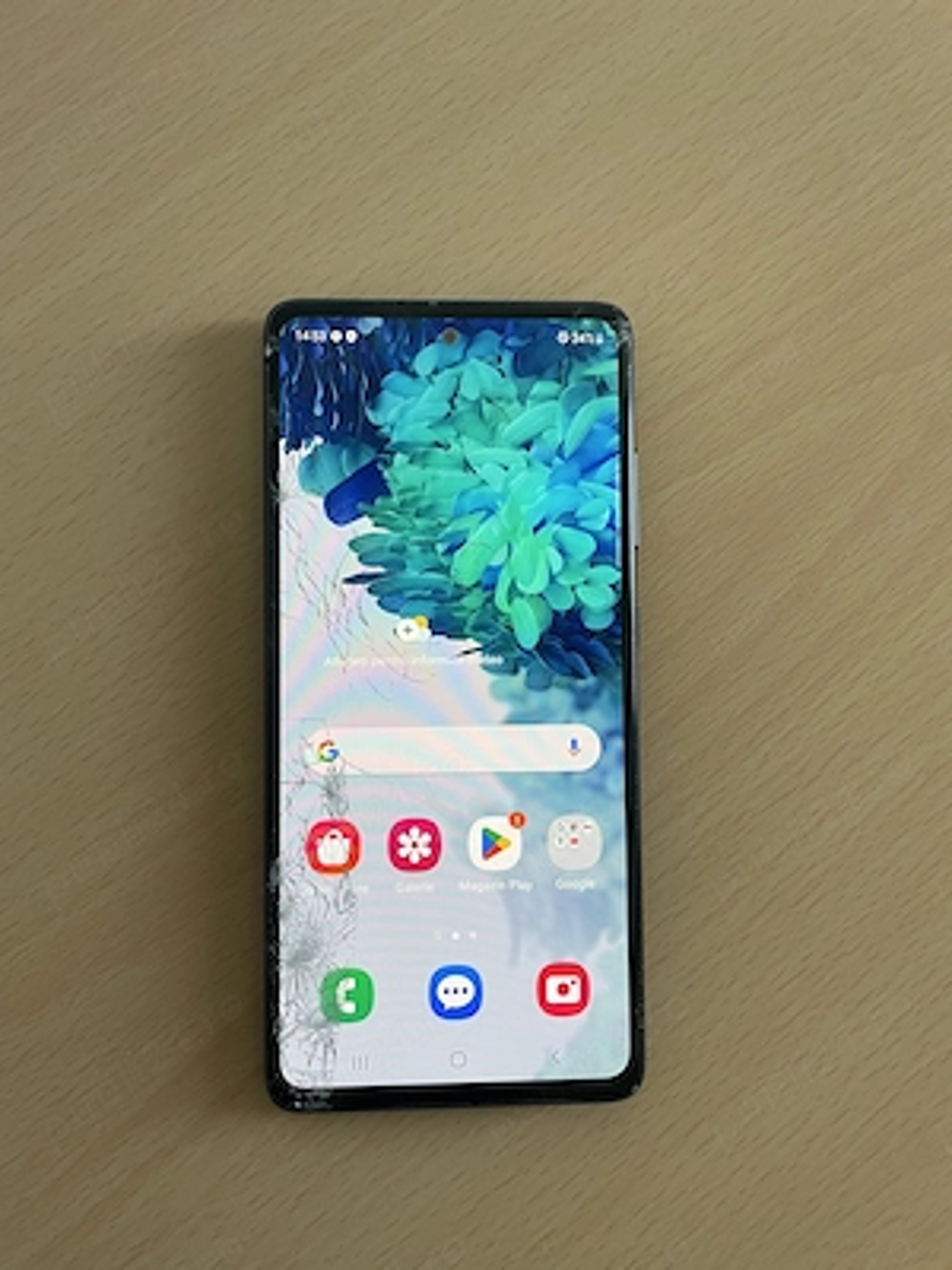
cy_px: 635
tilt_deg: -85.8
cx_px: 476
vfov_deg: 67.3
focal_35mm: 26
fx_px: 953
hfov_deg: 53.1
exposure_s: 1/74
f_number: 1.6
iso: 125
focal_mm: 4.2
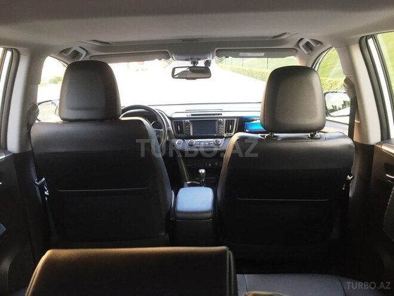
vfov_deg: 48.2
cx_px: 197
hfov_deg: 61.7
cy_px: 148
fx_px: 330
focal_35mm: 29
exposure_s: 1/33
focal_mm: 4.15
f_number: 2.2
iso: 125
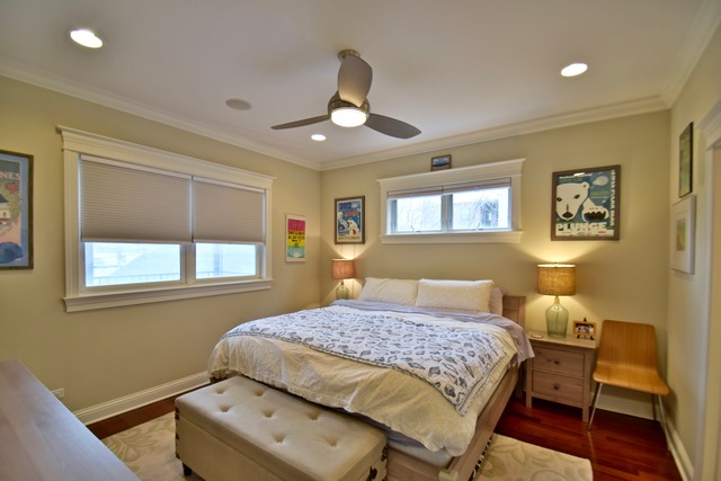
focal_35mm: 15
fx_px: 300
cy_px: 240
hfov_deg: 100.4
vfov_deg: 77.4
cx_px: 360
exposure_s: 1/60
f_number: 4
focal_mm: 10
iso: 400
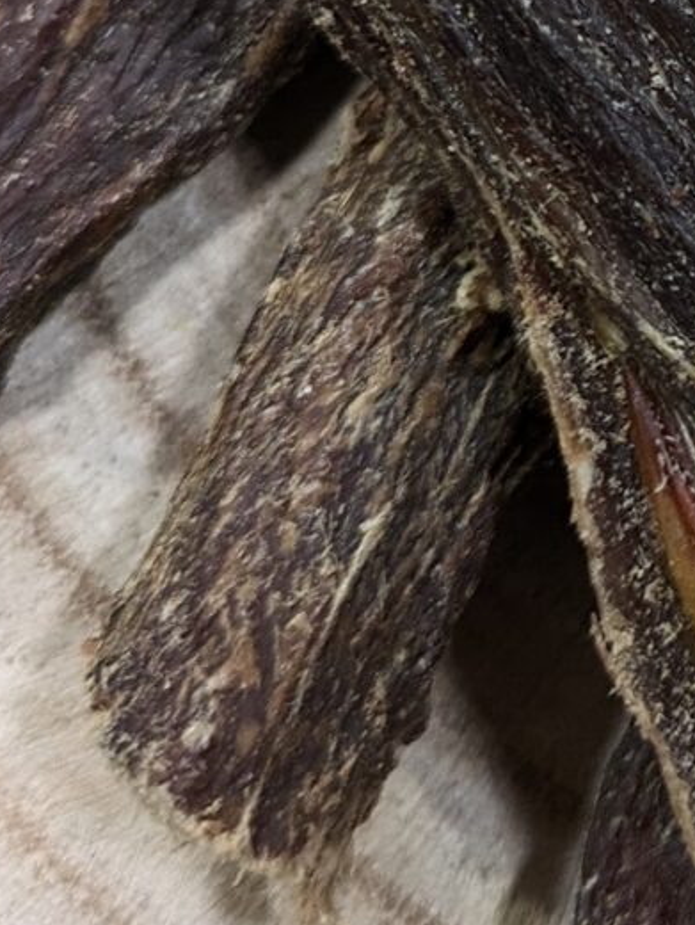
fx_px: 3287
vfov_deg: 15.4
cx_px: 1234
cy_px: -181
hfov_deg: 11.3
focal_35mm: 123
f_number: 1.89
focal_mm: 5.43
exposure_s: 1/50
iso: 223
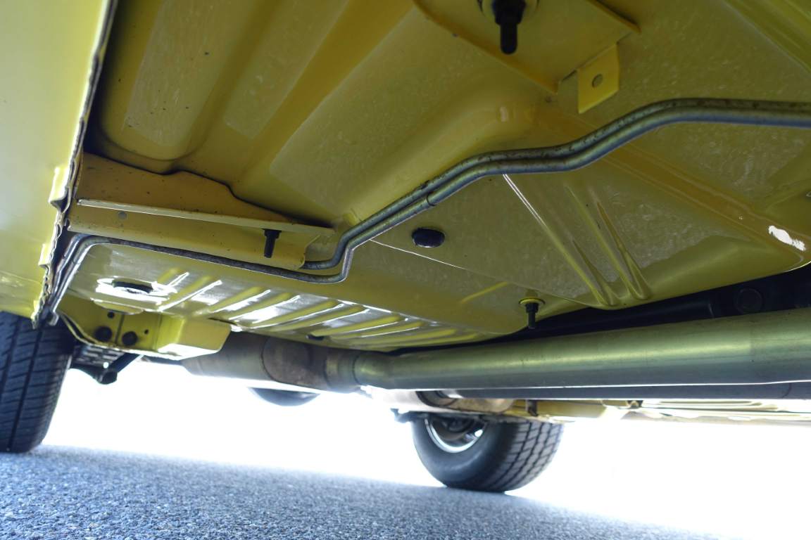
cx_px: 406
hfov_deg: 65.5
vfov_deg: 46.4
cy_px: 270
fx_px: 631
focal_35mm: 28
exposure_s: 1/60
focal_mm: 10.33
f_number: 2.8
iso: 125
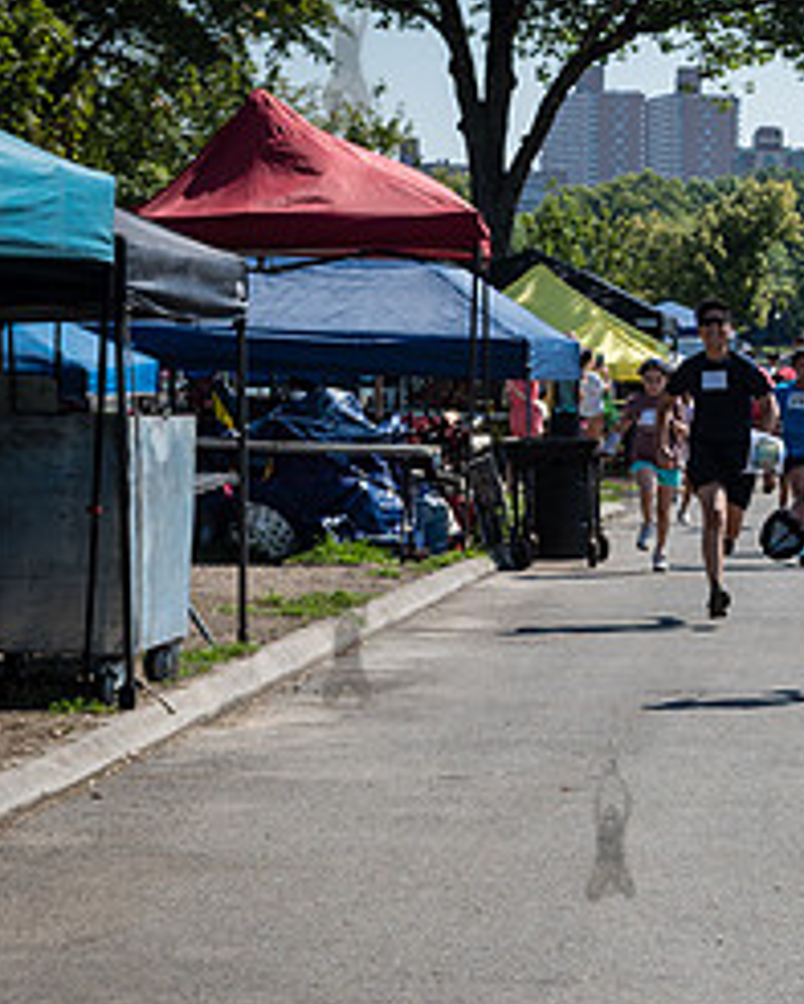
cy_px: 631
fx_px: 4072
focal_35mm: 137
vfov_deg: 14.0
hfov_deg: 10.9
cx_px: 1135
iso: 200
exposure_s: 1/640
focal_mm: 62
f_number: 6.3
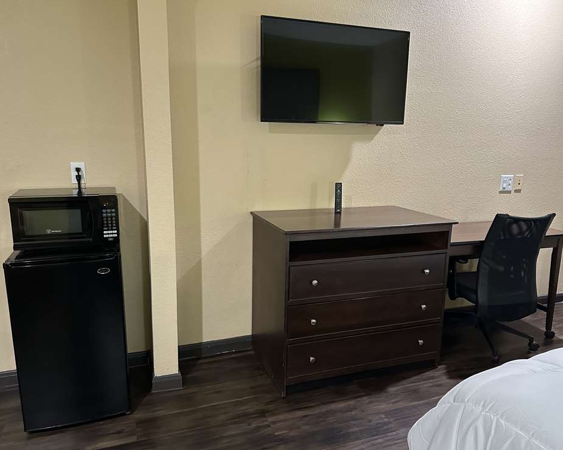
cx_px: 282
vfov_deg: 54.9
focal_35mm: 26
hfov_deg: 66.0
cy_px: 226
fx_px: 433
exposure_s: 1/40
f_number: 1.78
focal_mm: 6.86
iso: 640
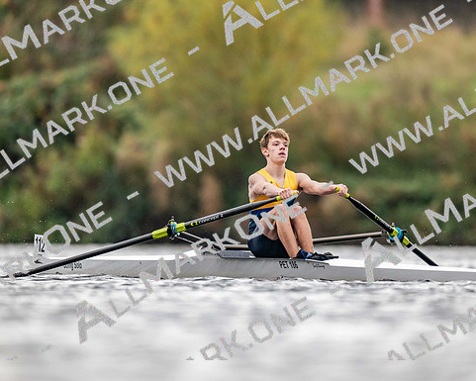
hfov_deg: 2.8
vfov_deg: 2.3
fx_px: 9568
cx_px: 277
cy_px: 190
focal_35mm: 679
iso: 2500
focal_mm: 600
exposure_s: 1/2500
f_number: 4
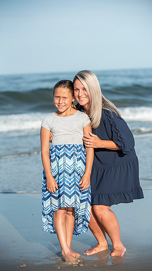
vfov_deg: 21.4
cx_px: 81
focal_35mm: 100
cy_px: 136
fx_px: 717
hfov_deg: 12.1
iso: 250
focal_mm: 95
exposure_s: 1/3200
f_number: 3.5
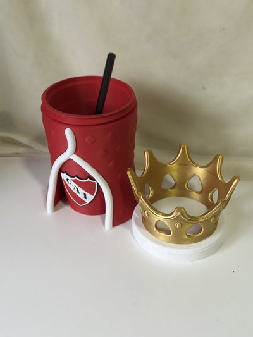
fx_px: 468
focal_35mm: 48
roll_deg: -1.1
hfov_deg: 30.3
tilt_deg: -35.0
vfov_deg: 39.6
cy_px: 168
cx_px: 126
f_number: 1.78
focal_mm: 6.86
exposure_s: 1/60
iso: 250
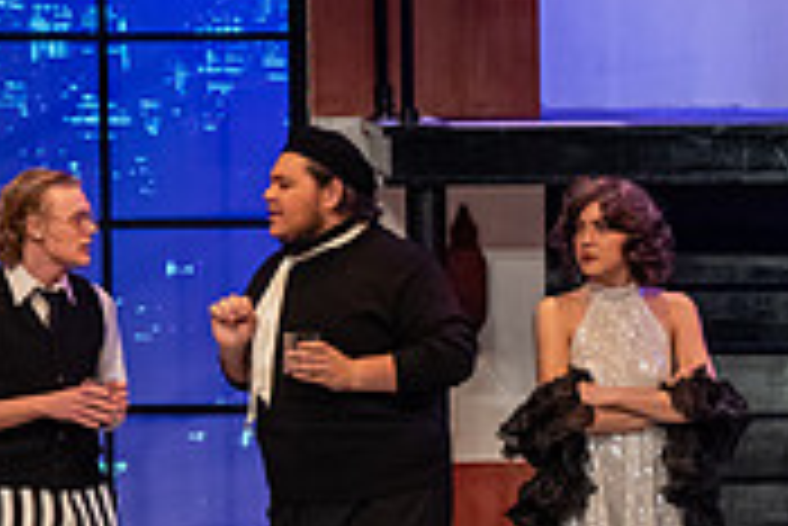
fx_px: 9792
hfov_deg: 4.6
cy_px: 429
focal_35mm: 447
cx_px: 1081
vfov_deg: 3.1
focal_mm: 135
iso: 3200
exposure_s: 1/200
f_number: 3.2
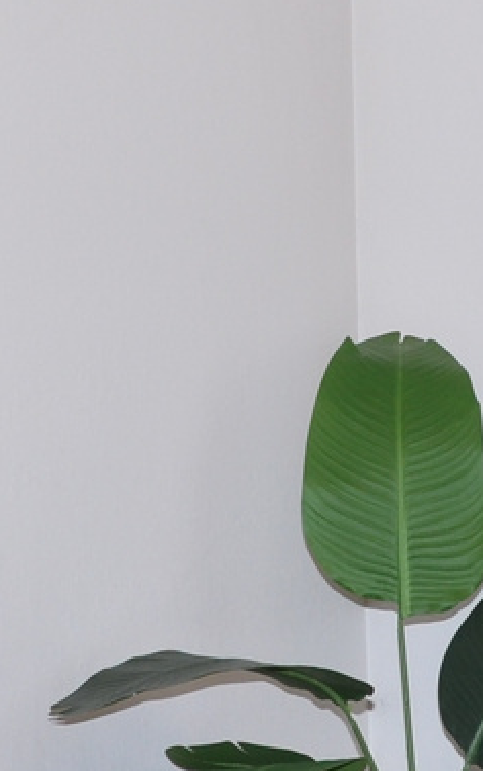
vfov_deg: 14.0
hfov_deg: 8.8
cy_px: 409
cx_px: 274
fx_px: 3135
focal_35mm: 149
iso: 250
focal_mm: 18
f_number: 5.6
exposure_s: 1/125
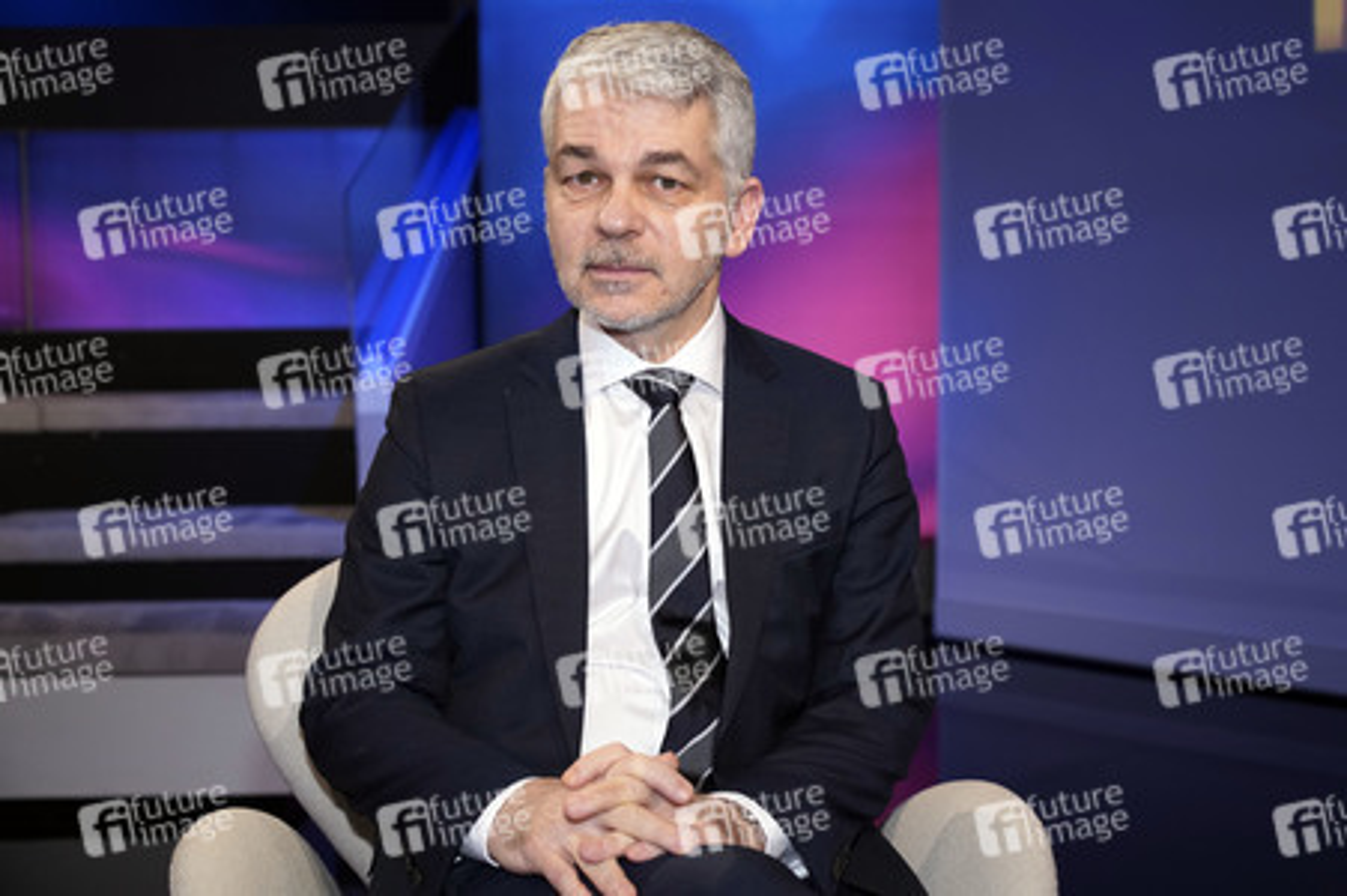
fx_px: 1682
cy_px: 448
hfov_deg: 43.6
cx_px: 674
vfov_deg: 29.8
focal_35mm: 45
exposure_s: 1/125
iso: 1600
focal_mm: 45
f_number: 4.5
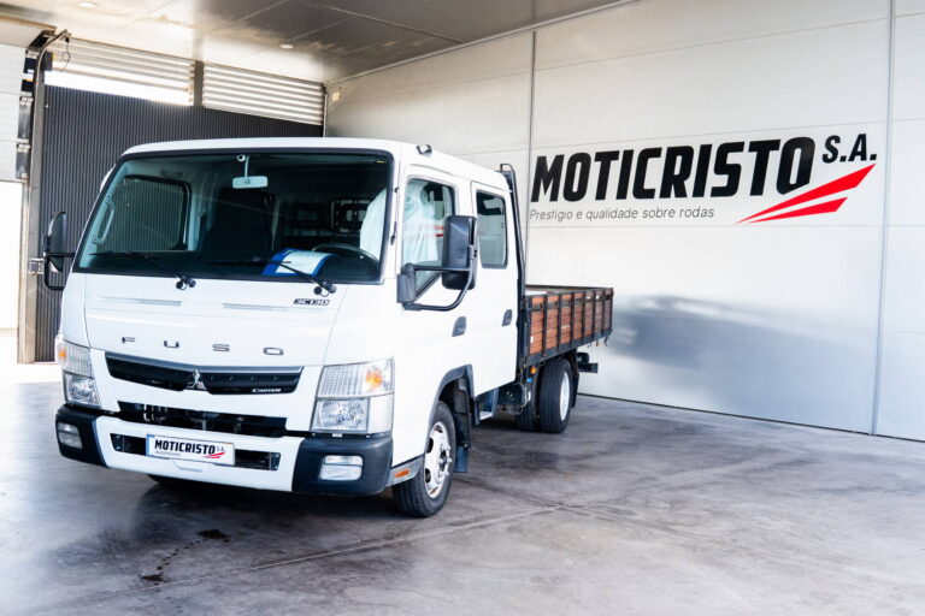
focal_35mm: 36
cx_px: 462
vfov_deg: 36.9
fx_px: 925
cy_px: 308
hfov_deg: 53.1
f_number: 3.5
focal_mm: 24
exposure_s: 1/400
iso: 800
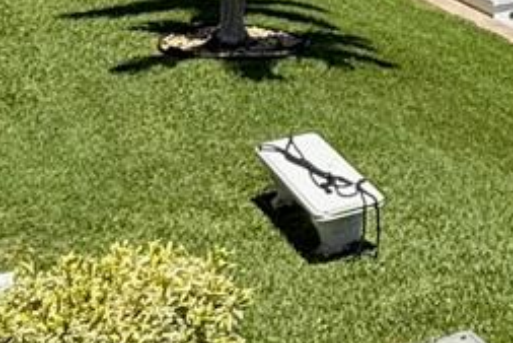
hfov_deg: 19.0
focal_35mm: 92
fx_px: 1312
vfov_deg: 13.8
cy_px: -199
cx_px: 799
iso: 50
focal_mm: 2.22
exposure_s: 1/1572
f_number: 2.2
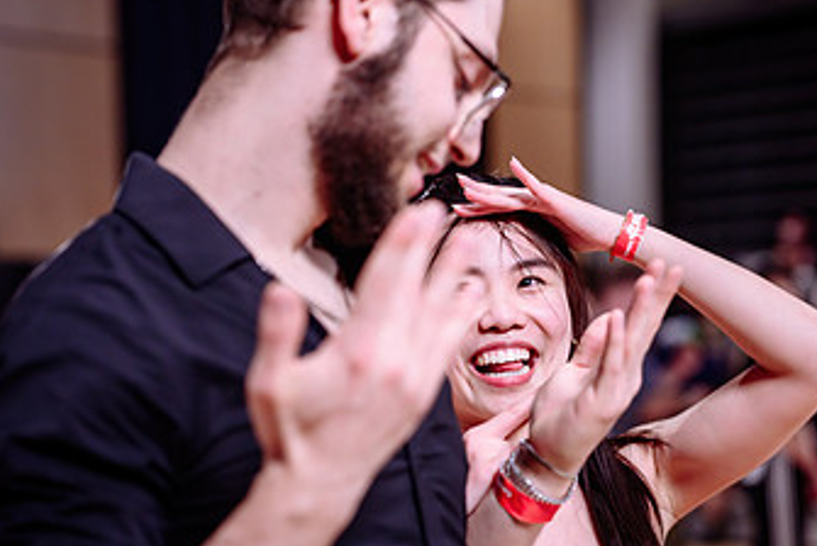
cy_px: 438
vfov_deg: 15.1
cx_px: 446
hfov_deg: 22.6
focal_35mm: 90
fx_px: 2044
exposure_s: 1/250
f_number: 2
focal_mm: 52
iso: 1250
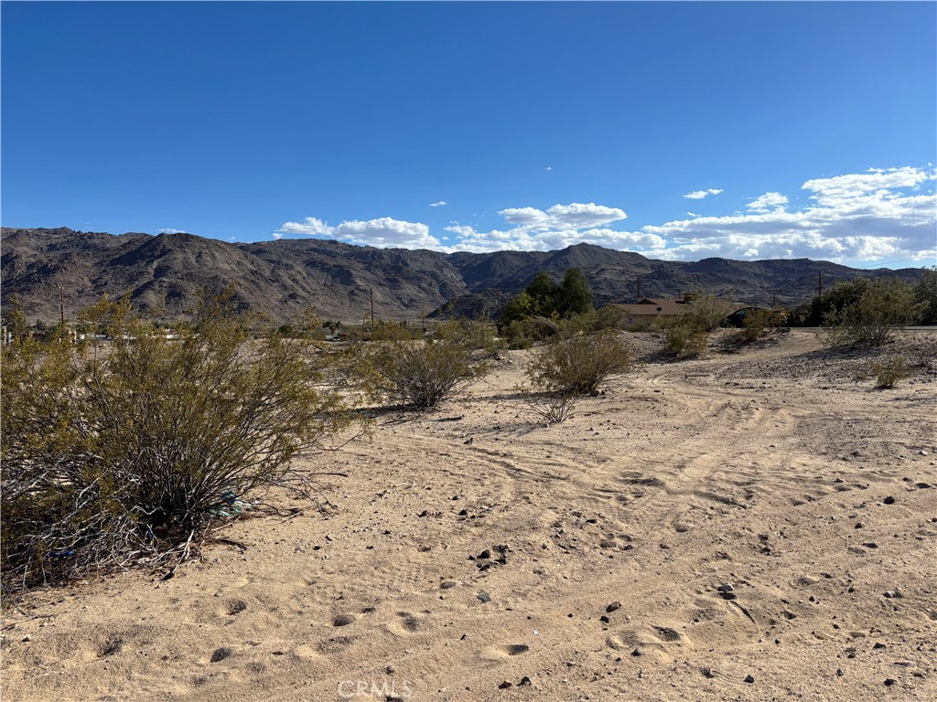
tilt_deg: -1.8
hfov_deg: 67.3
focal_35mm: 26
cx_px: 468
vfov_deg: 53.1
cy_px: 351
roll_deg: -0.3
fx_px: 704
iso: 50
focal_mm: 5.96
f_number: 1.6
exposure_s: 1/5076
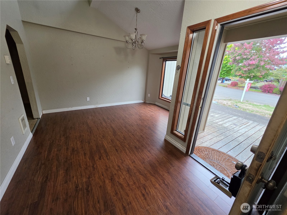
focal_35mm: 13
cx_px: 144
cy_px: 108
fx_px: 108
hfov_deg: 106.2
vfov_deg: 89.9
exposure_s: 1/120
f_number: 1.9
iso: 125
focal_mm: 2.2
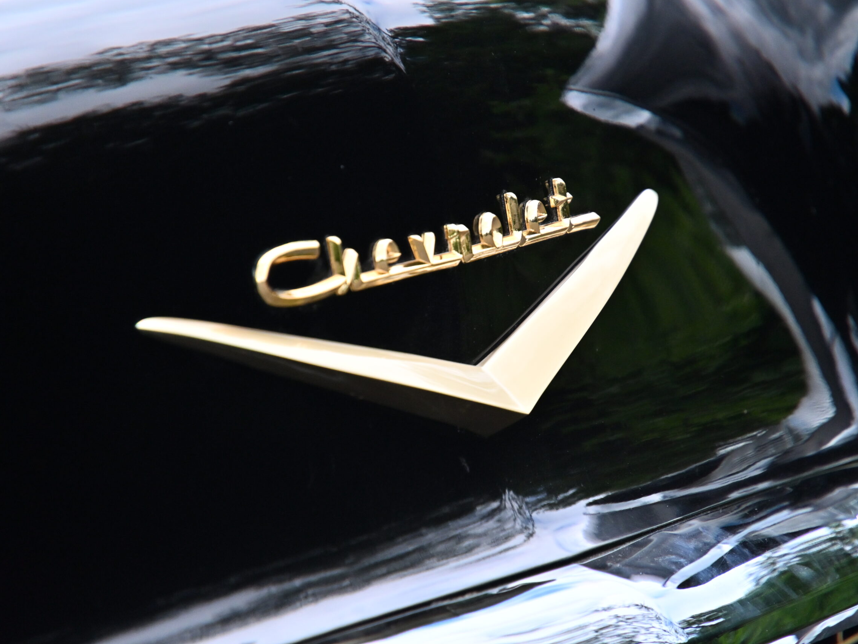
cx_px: 483
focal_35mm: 488
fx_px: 12094
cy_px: 322
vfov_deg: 3.0
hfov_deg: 4.1
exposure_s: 1/250
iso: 1400
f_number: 6.3
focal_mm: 300
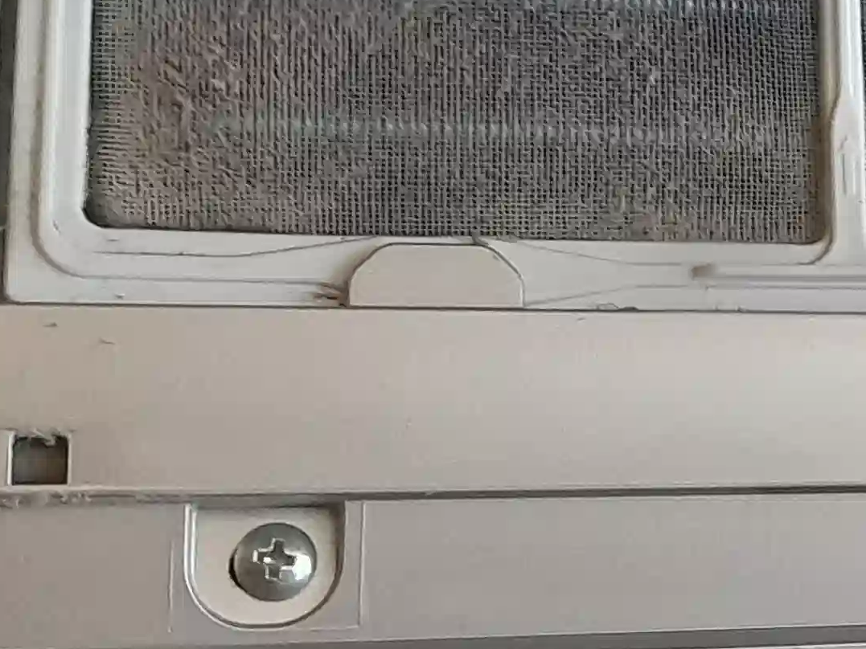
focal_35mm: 103
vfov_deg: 14.3
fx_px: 2577
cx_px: 1260
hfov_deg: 17.4
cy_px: 214
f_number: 1.8
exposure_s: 1/50
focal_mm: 5.23
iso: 320
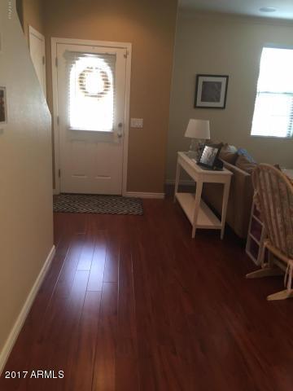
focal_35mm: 29
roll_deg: -4.0
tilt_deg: -15.7
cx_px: 146
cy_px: 196
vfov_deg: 61.7
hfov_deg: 48.2
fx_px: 327
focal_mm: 4.15
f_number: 2.2
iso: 80
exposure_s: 1/30
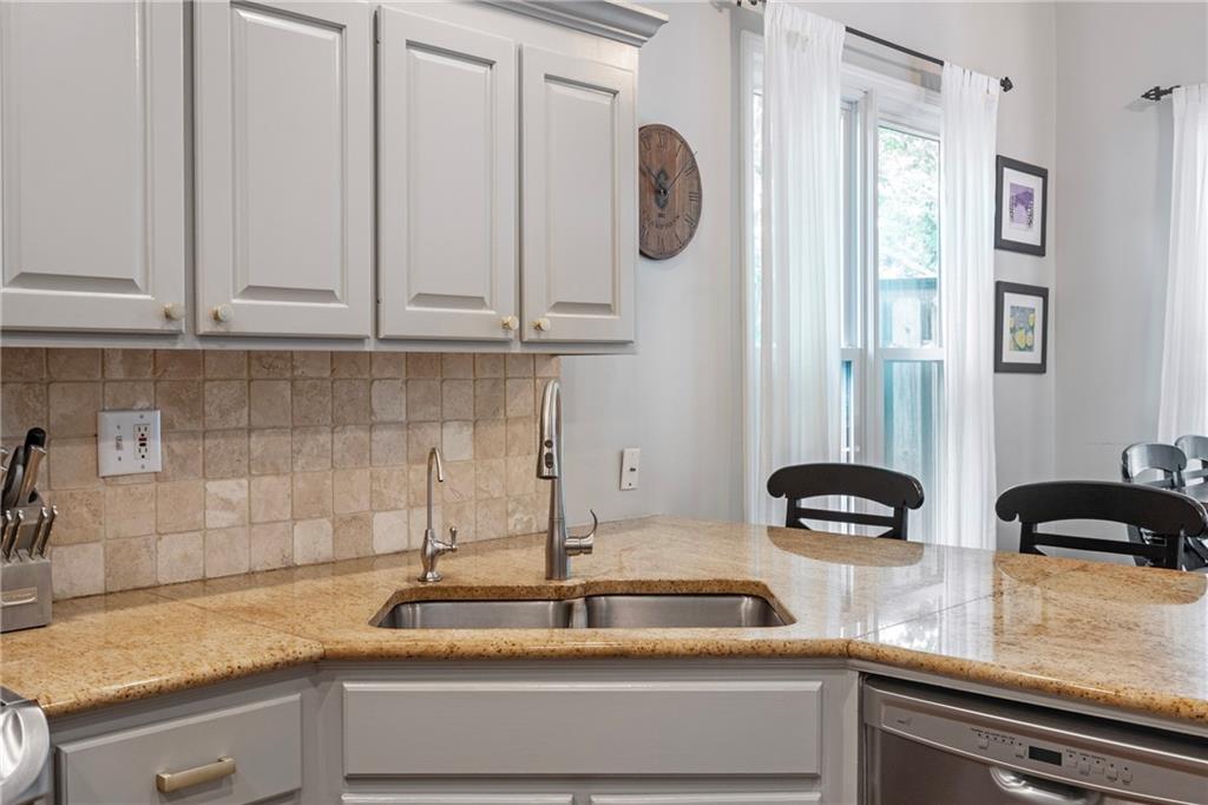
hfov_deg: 55.8
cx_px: 604
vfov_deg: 38.9
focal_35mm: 34
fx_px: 1140
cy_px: 402
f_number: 8
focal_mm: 34
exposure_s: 1/6
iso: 400
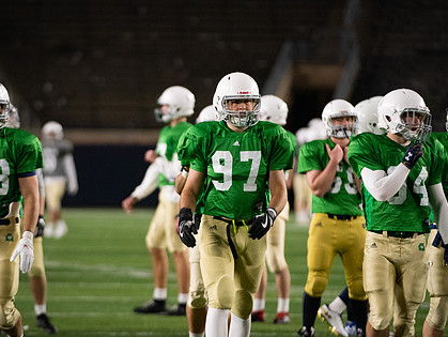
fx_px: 5168
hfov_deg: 5.0
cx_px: 200
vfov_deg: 3.7
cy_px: 163
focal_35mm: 399
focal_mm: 300
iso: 4500
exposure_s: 1/500
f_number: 4
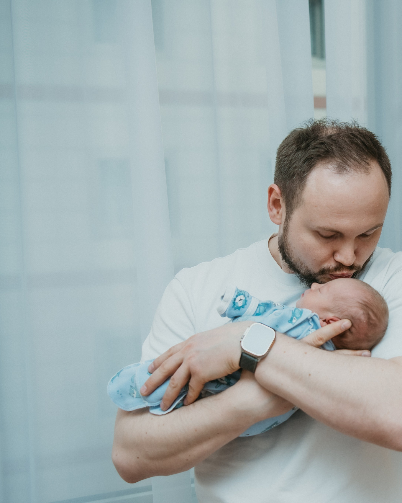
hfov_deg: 24.3
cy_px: 280
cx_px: 363
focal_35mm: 61
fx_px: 907
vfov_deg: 30.9
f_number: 3.2
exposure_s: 1/160
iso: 125
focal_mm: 34
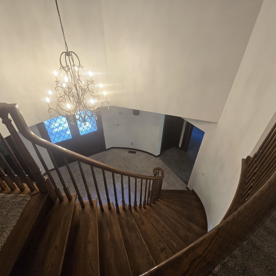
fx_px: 144
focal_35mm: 16
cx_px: 135
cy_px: 135
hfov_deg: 87.4
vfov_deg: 87.4
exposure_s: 1/60
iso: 250
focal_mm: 2.2
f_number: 2.2
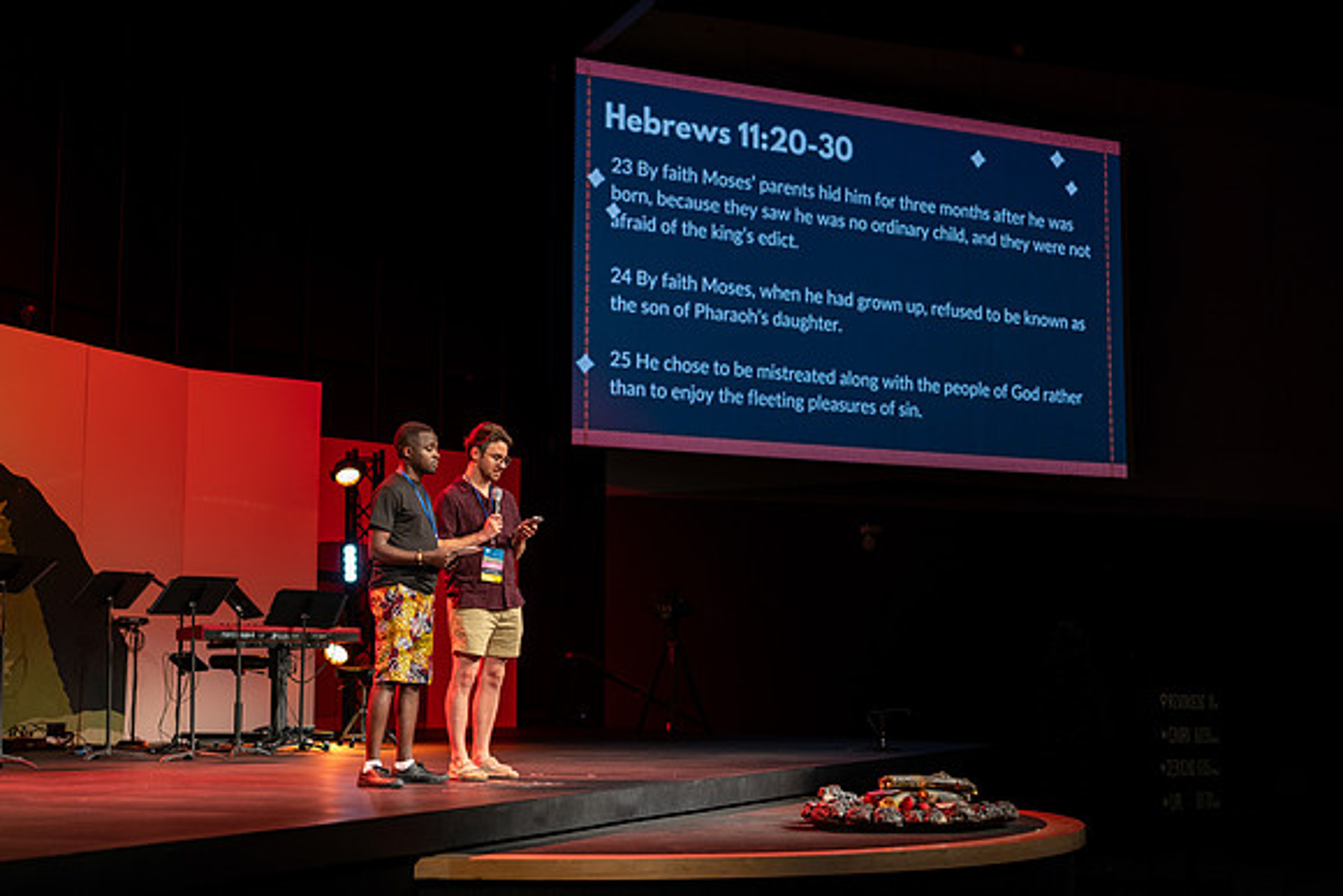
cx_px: 672
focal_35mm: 50
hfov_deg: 39.6
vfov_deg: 27.0
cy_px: 448
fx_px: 1866
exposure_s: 1/50
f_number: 1.6
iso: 125
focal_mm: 33
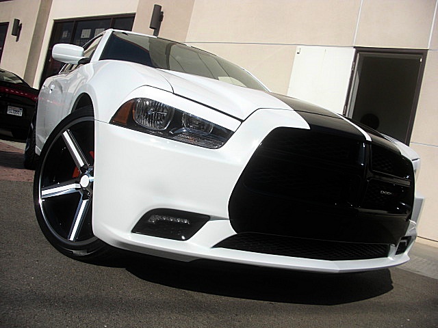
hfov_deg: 51.4
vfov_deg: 39.7
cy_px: 164
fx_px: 456
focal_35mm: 36
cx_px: 219
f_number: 7.9
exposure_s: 1/200
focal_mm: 6.3
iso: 50
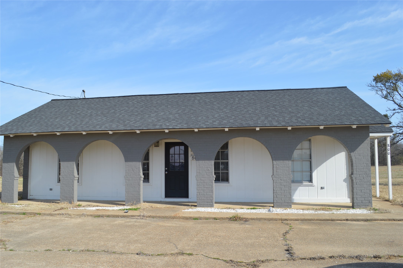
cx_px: 202
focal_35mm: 27
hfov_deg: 67.4
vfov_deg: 47.8
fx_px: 302
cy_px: 134
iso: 100
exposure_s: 1/200
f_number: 7.1
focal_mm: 18
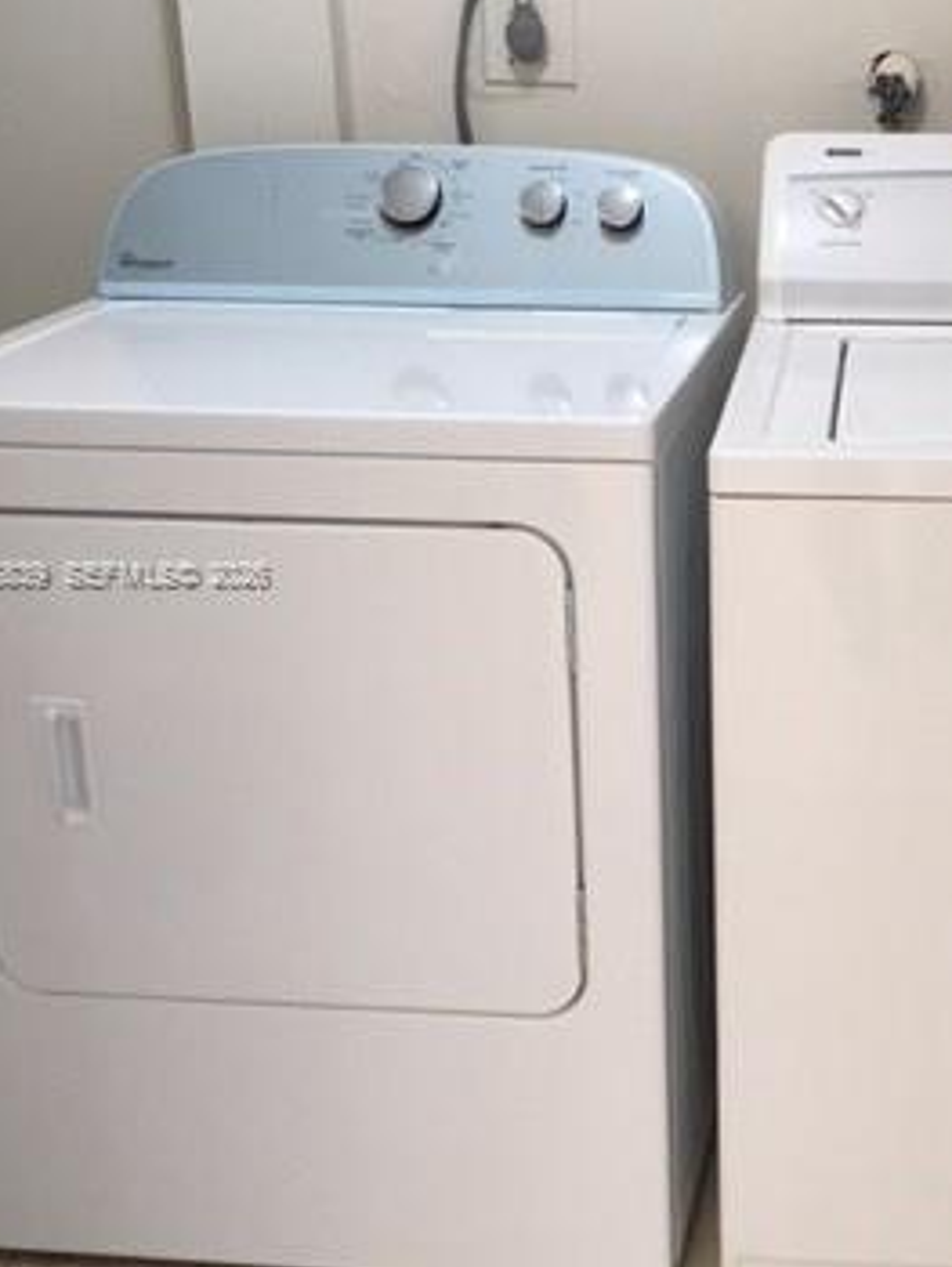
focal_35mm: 53
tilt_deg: -20.0
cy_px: 576
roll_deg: -0.4
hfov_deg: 27.0
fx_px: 1941
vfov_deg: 36.1
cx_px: 775
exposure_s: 1/30
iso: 125
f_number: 2.2
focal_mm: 4.15
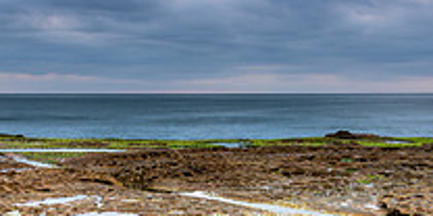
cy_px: 163
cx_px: 185
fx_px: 806
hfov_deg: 30.0
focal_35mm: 72
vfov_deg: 15.2
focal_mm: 24
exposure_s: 2
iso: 64
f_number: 9
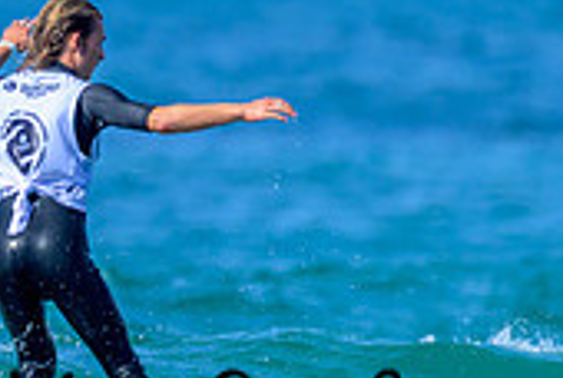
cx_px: 203
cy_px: 294
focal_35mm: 3743
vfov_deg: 0.4
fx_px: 58638
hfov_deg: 0.6
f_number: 6.3
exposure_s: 1/2000
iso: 320
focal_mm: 800
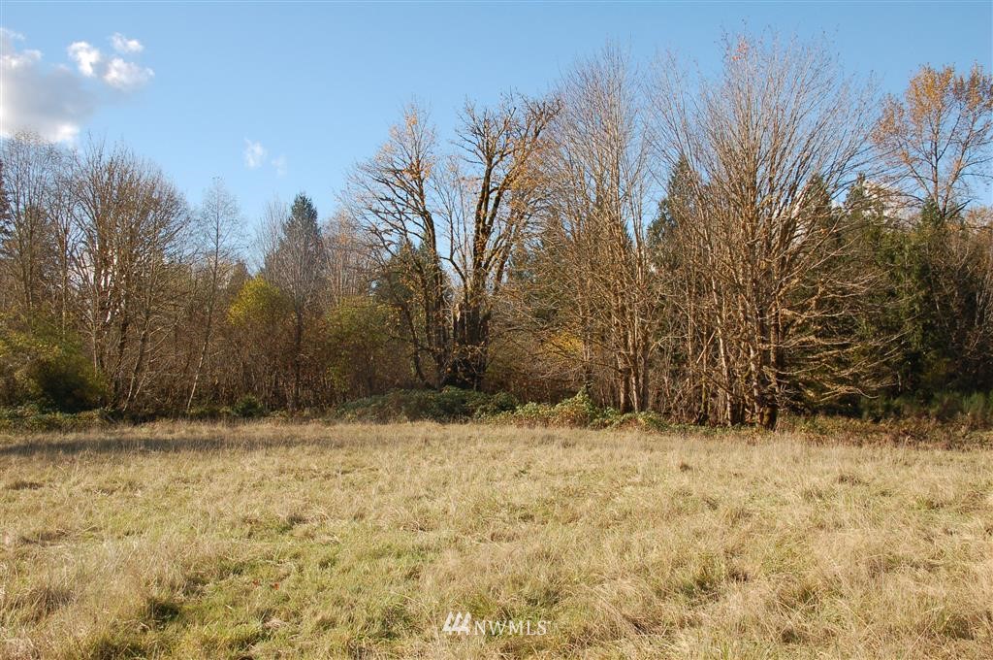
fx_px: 1074
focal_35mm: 39
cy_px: 330
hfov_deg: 49.6
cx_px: 496
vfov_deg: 34.1
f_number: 8
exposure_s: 1/250
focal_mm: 26
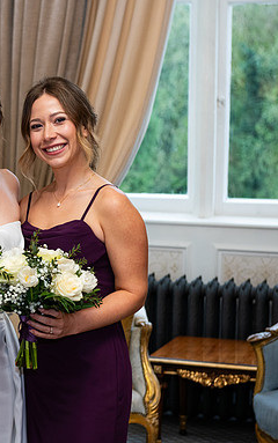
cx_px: -23
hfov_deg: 12.0
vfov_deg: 19.3
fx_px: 1307
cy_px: 223
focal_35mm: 108
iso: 500
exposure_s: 1/160
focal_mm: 70
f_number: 5
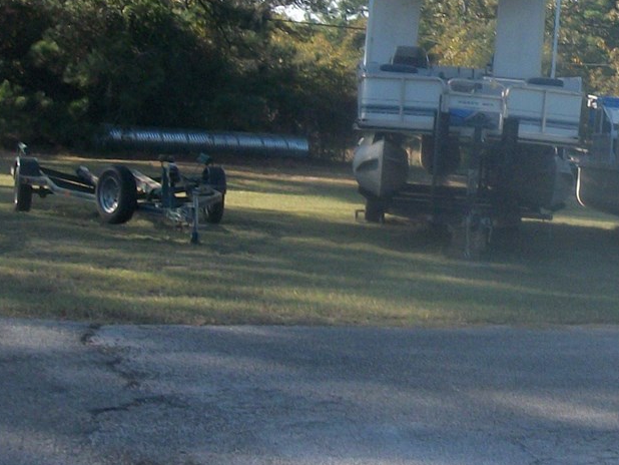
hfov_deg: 18.1
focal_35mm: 106
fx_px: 1896
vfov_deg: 13.9
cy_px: 149
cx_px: 618
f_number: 8.8
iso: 80
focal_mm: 5.7
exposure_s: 1/100
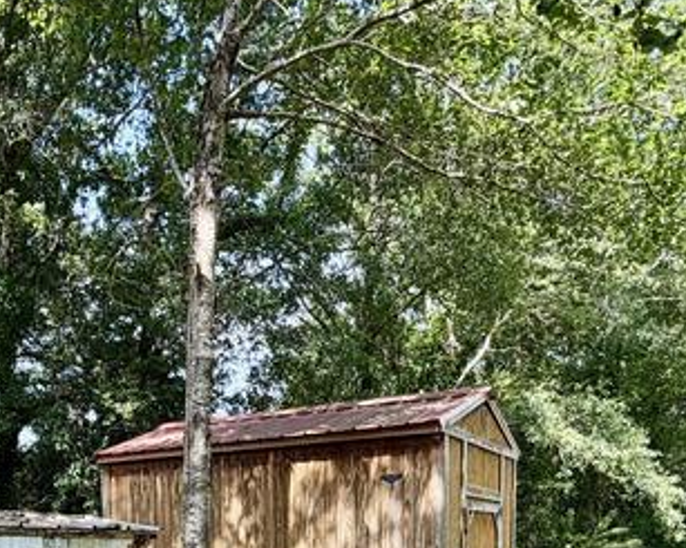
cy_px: 575
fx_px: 771
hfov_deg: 45.9
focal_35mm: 38
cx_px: 155
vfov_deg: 34.7
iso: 40
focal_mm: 2.22
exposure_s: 1/164
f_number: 2.2
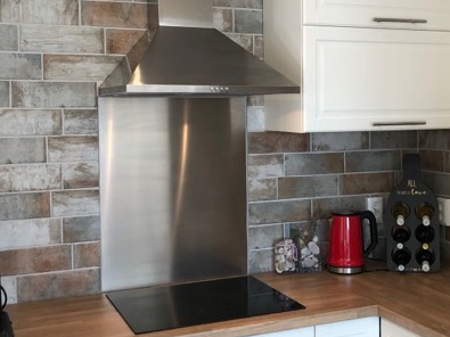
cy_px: 148
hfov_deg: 37.2
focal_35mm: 51
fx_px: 663
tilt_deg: -2.7
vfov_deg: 28.5
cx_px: 285
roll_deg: +2.2
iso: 25
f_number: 1.8
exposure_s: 1/33
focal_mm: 3.99
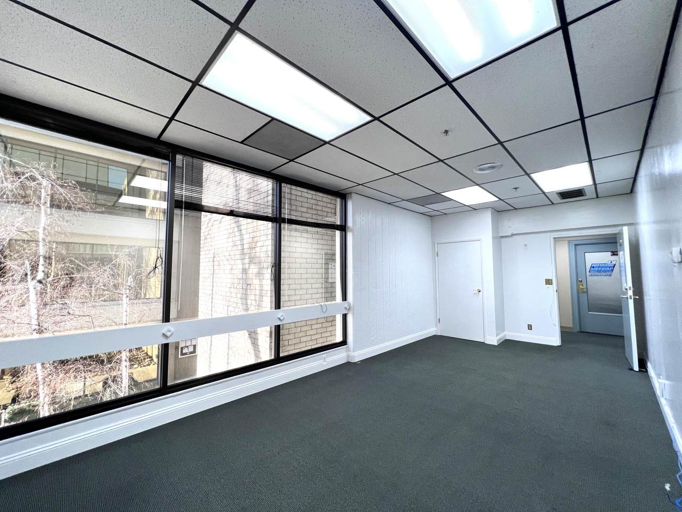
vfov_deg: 89.9
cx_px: 341
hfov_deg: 106.2
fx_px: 256
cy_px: 256
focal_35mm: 13
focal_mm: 1.57
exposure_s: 1/120
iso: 100
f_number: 1.8
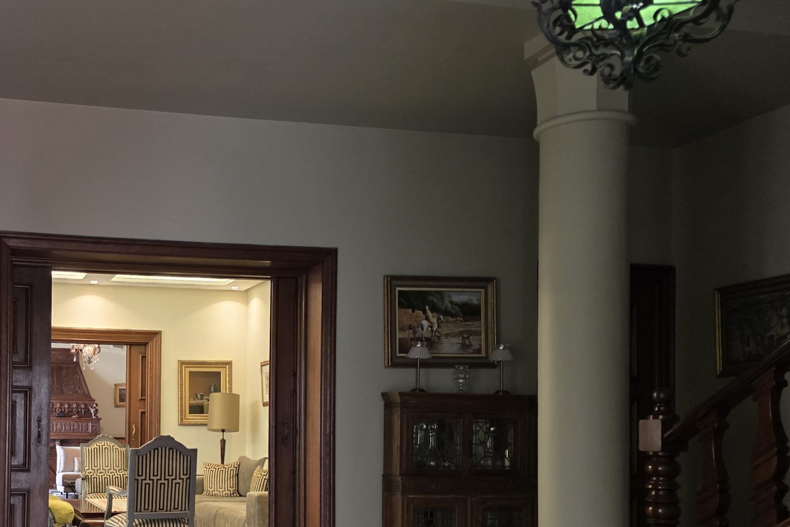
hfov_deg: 42.3
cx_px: 149
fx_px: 965
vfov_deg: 29.8
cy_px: 426
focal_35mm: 44
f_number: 1.7
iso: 500
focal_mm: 6.3
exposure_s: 1/100
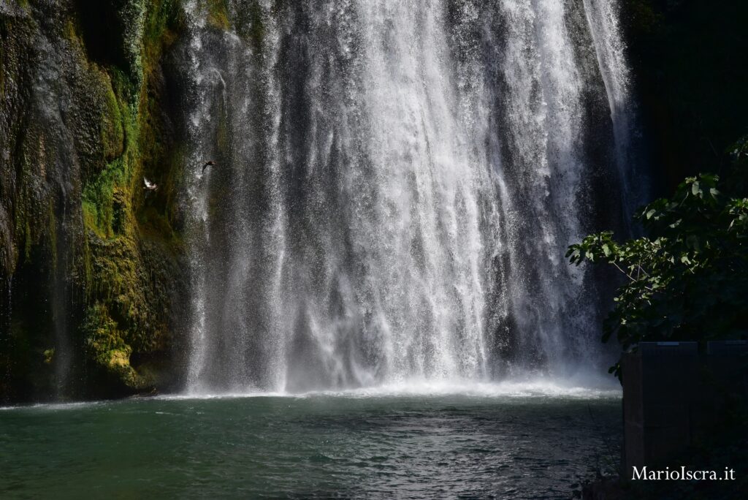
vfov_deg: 13.1
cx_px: 374
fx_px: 2183
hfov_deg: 19.4
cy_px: 250
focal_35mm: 105
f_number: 11
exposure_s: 1/2000
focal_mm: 105
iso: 1250
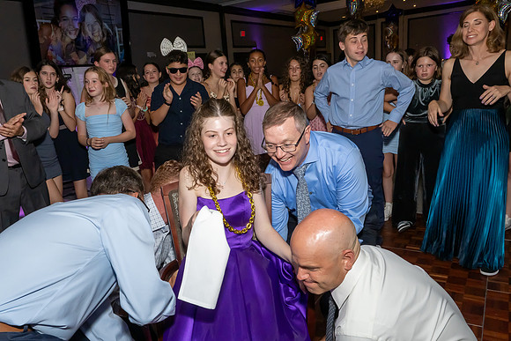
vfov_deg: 47.2
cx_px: 230
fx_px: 390
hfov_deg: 66.3
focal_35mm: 27
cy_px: 187
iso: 1000
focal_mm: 17
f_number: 8
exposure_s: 1/250
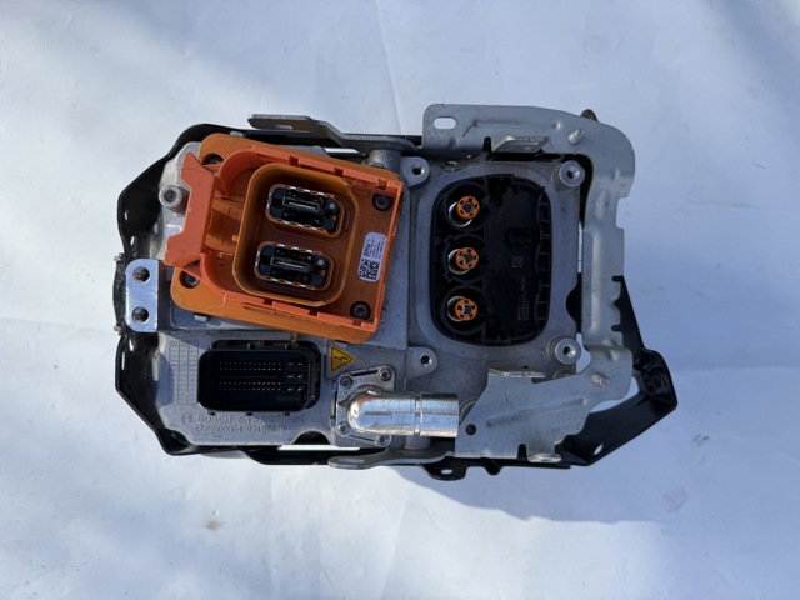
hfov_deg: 71.6
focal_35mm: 24
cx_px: 400
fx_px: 555
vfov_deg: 56.8
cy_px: 300
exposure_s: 1/1689
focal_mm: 6.76
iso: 80
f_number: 1.78
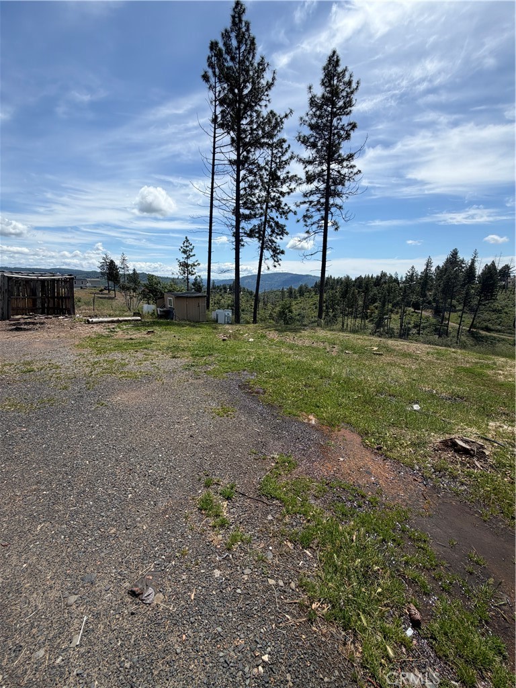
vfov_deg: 102.1
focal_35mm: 14
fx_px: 278
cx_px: 258
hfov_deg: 85.7
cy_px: 344
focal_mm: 2.22
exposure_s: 1/1105
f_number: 2.2
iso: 20
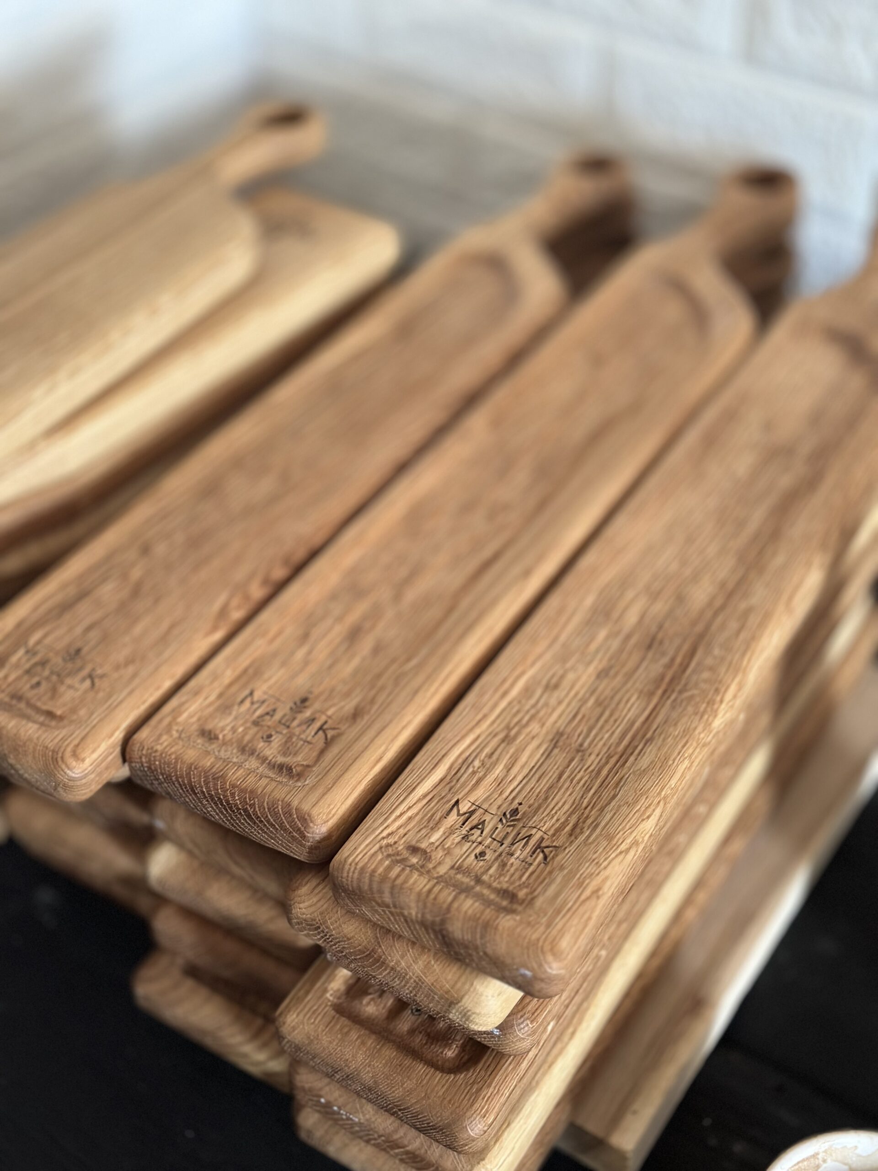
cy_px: 586
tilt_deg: -40.0
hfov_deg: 30.3
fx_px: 1623
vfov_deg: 39.7
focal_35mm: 48
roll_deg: +2.2
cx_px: 439
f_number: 1.78
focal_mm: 6.86
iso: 400
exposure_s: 1/49
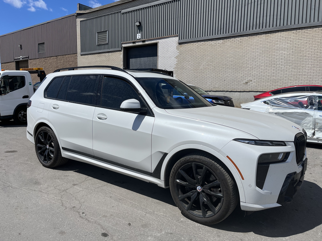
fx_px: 242
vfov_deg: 53.1
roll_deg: +0.3
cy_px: 120
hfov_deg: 67.3
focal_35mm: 26
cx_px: 161
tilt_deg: -6.5
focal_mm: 5.1
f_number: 1.6
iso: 50
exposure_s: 1/7874
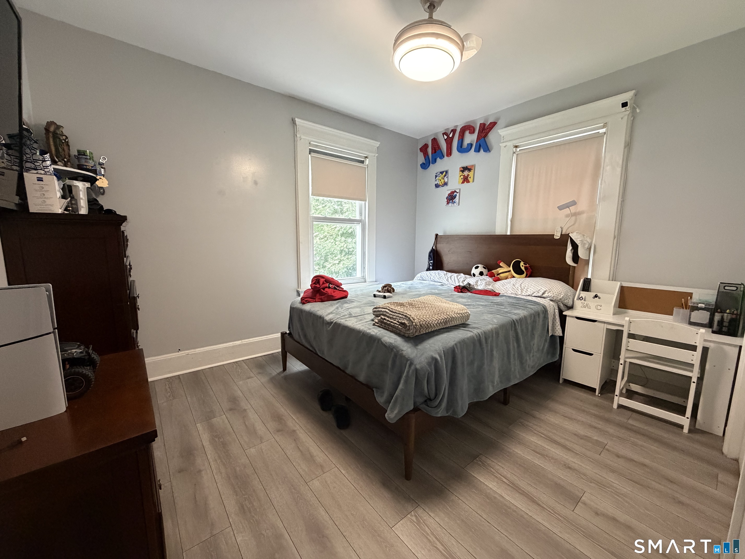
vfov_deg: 85.7
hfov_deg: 102.1
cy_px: 280
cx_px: 372
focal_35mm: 14
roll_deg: -0.2
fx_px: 301
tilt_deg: -7.4
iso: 500
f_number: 2.2
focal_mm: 2.22
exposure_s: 1/60
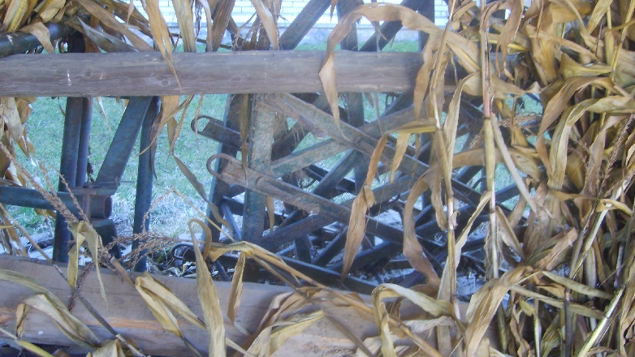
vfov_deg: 30.4
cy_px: 195
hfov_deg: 51.6
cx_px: 322
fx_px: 657
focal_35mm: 39
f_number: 2.8
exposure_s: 1/30
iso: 104
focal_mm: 5.8
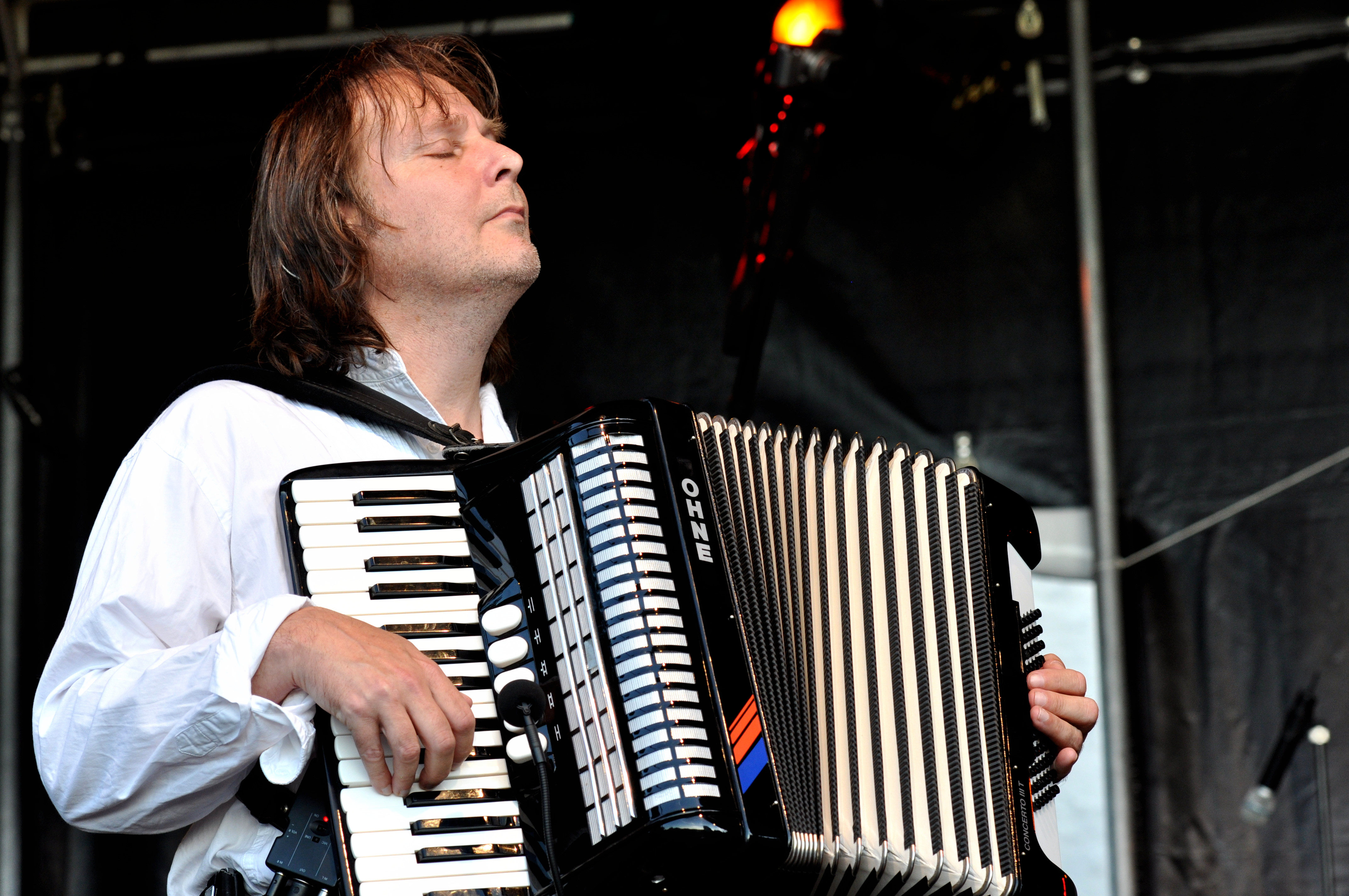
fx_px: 4379
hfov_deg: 17.5
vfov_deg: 11.7
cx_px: 674
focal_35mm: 117
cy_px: 448
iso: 400
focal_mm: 78
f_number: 5
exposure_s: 1/100
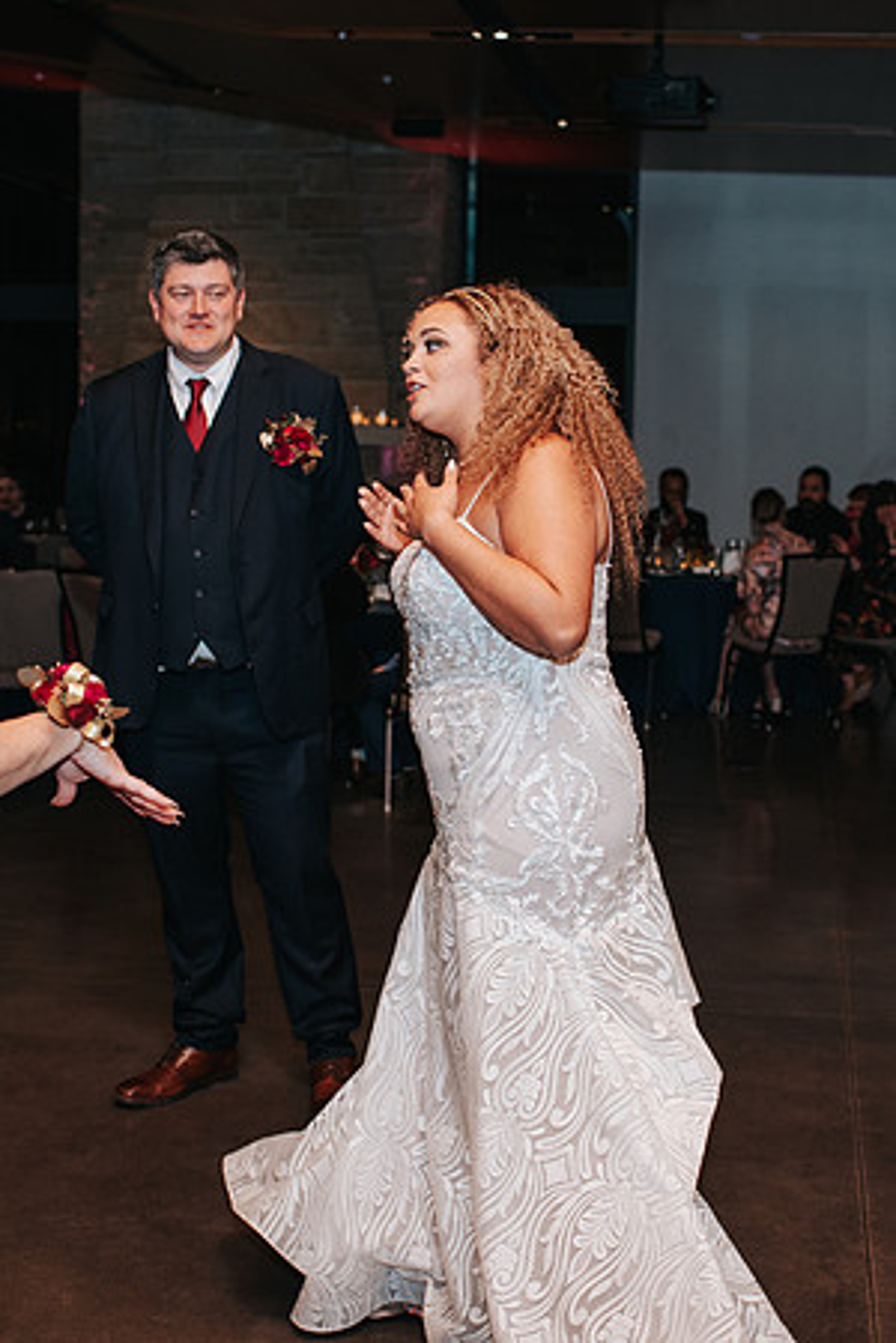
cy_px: 672
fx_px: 1958
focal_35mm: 52
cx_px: 502
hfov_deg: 25.8
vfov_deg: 37.9
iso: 1000
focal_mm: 35
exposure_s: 1/200
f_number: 2.8
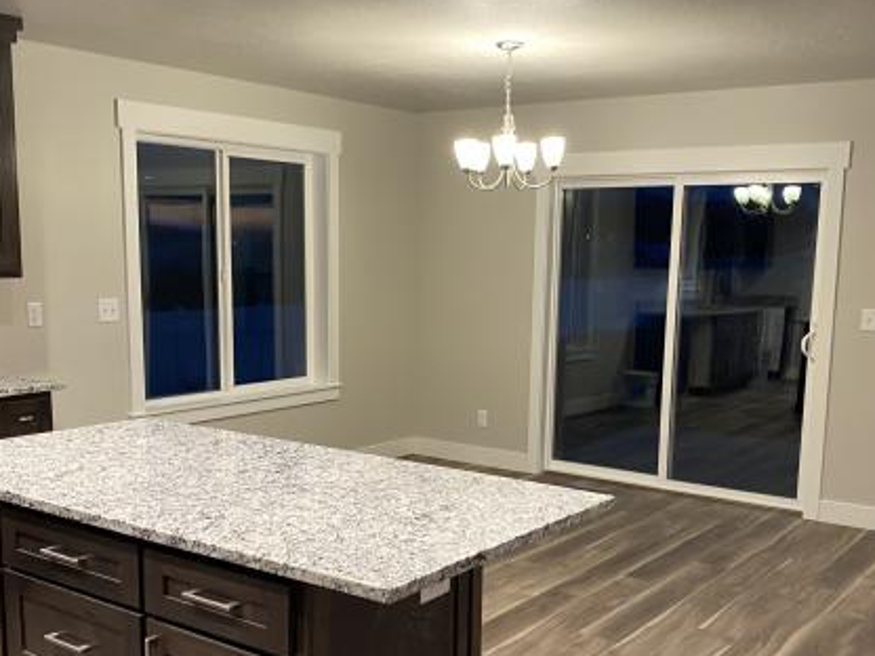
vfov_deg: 35.7
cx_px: 431
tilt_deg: -8.8
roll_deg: -1.2
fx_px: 1011
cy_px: 427
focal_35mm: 40
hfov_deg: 46.8
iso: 200
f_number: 1.8
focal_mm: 4.25
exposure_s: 1/60
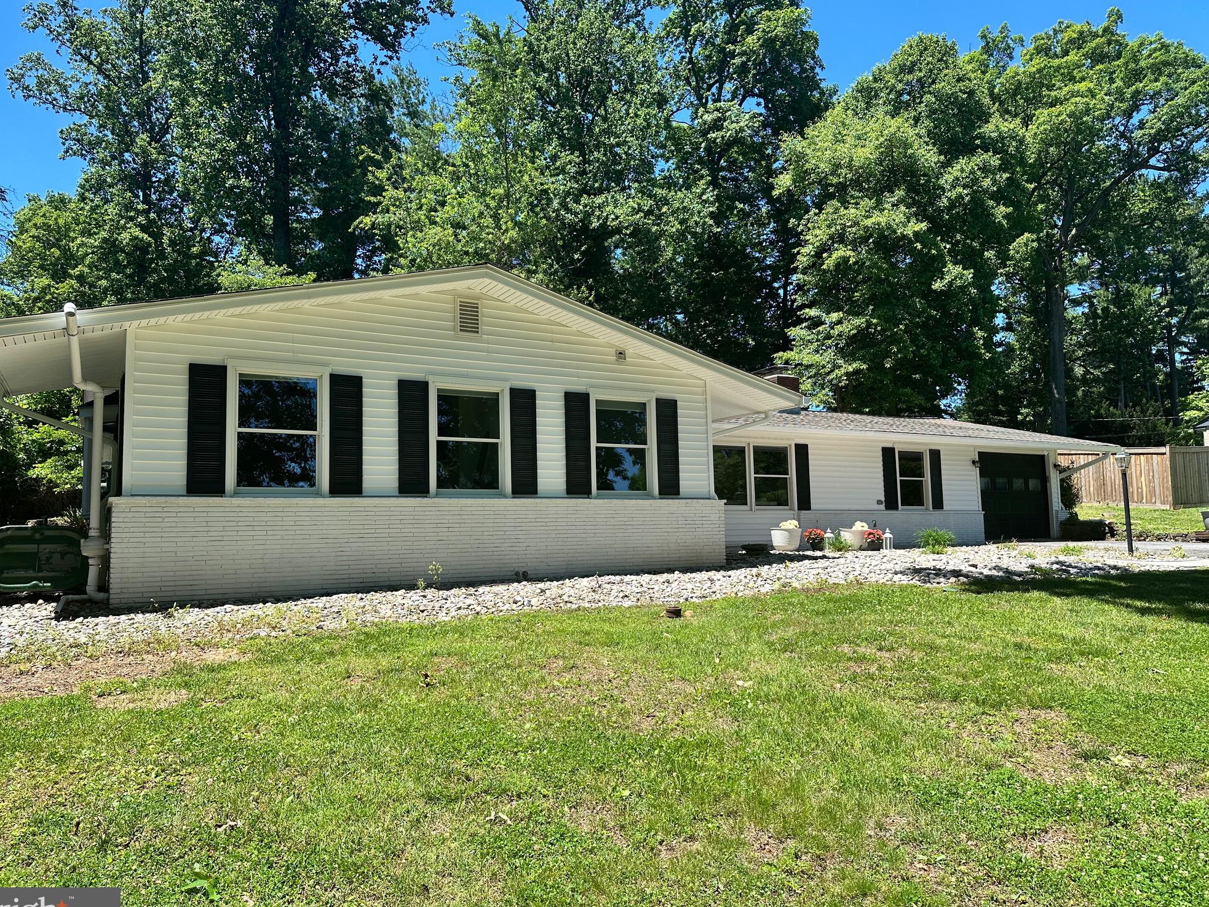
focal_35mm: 25
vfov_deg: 54.9
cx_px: 597
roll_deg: +1.4
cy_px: 465
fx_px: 873
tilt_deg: +5.2
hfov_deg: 69.4
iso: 80
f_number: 1.78
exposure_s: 1/2110
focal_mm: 6.86
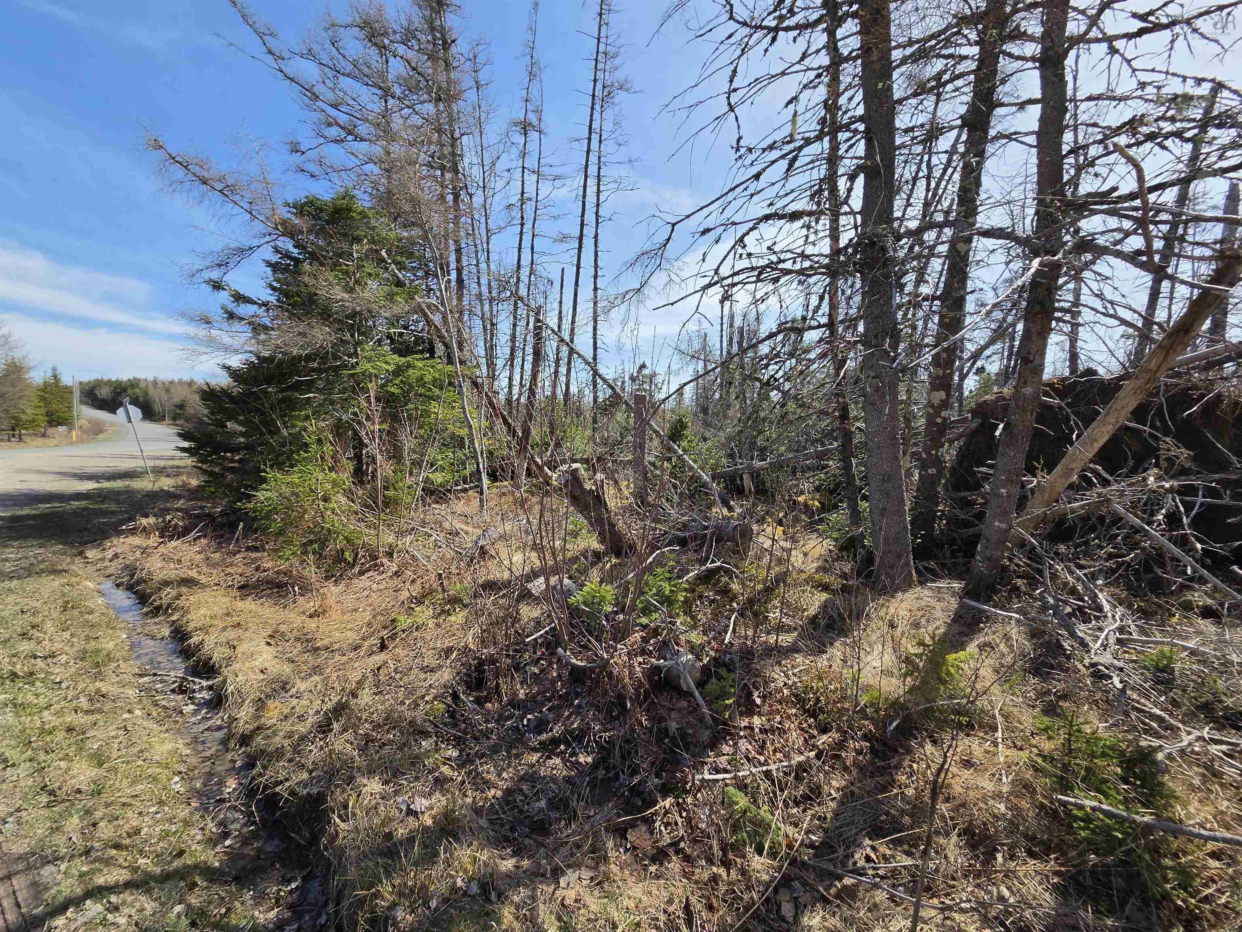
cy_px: 466
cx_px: 621
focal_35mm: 13
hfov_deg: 106.2
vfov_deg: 89.9
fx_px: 466
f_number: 2.2
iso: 100
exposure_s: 1/2913
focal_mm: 2.2
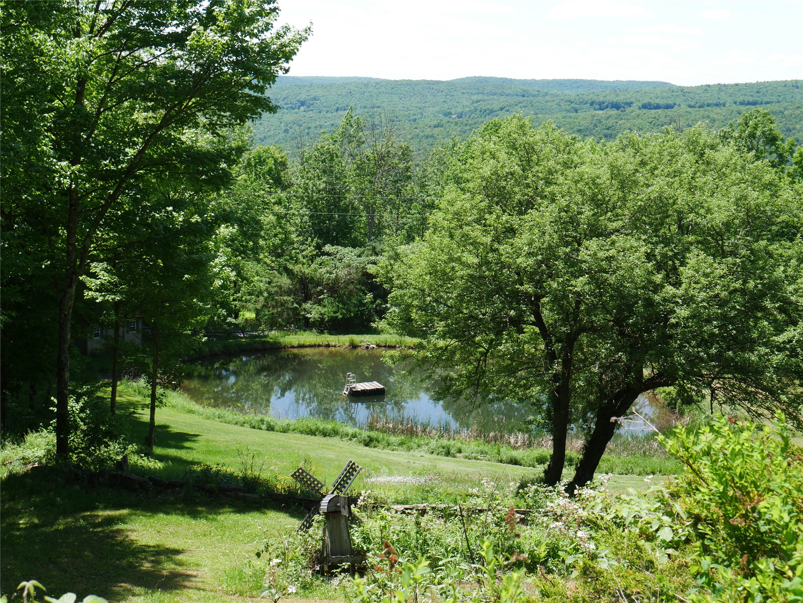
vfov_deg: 27.0
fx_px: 1253
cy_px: 302
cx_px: 402
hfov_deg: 35.5
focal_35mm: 54
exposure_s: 1/200
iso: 200
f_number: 8
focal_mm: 27
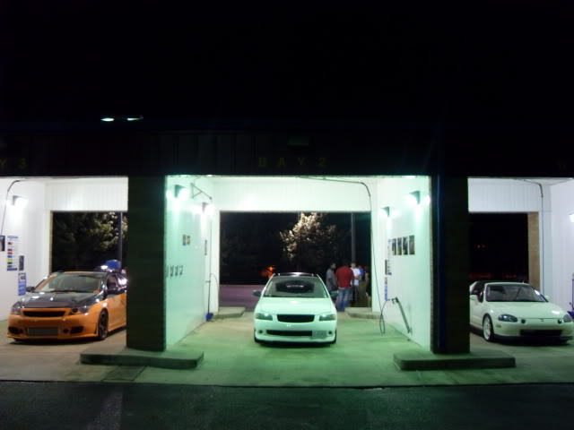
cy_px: 215
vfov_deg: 41.8
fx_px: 564
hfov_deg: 54.0
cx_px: 287
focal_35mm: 34
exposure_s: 1/8
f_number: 2.8
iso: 200
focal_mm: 6.3
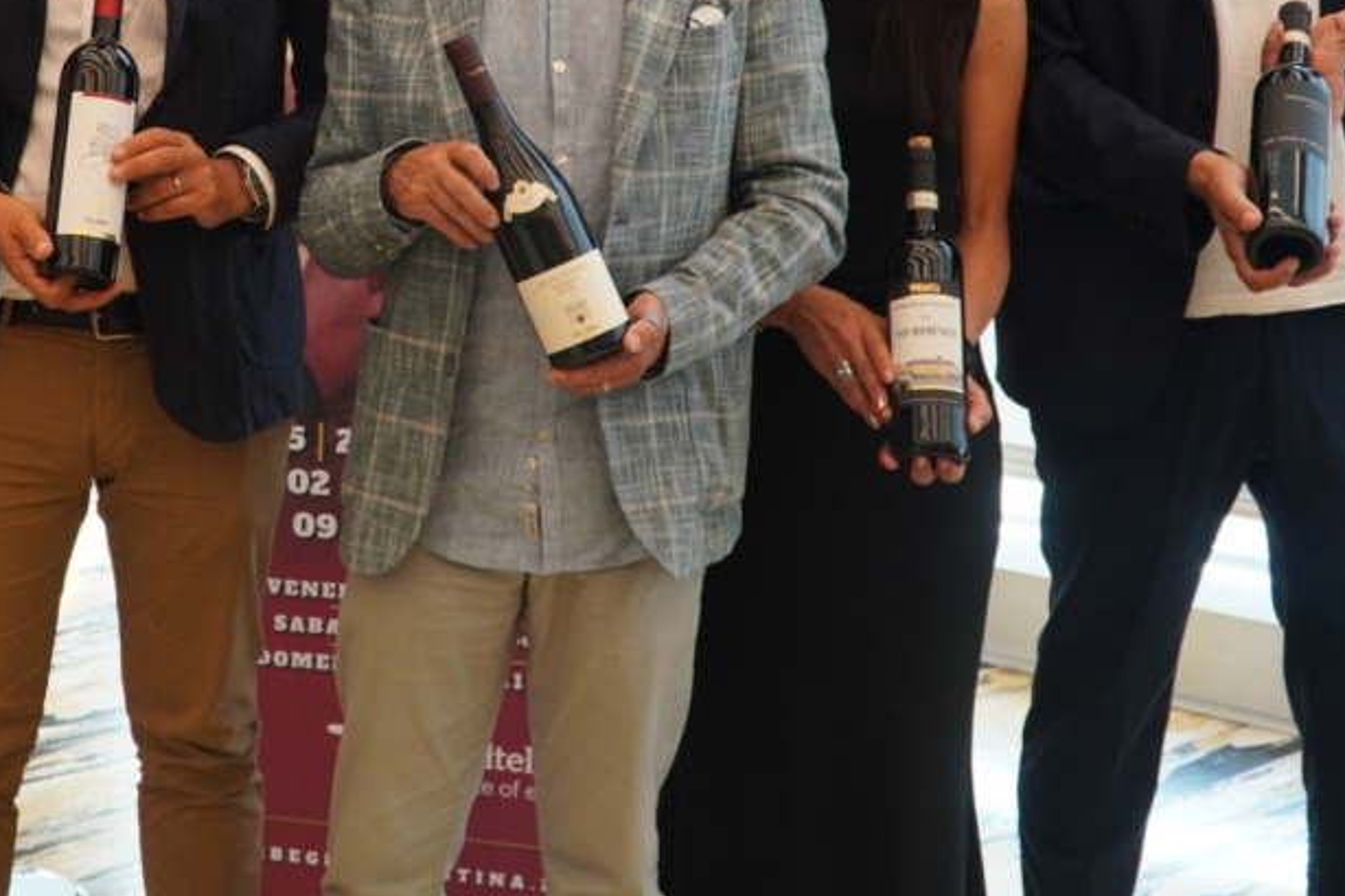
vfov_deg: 18.0
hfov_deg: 26.4
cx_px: 237
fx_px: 2801
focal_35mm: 75
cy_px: 130
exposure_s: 1/100
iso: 400
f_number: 4
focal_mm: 24
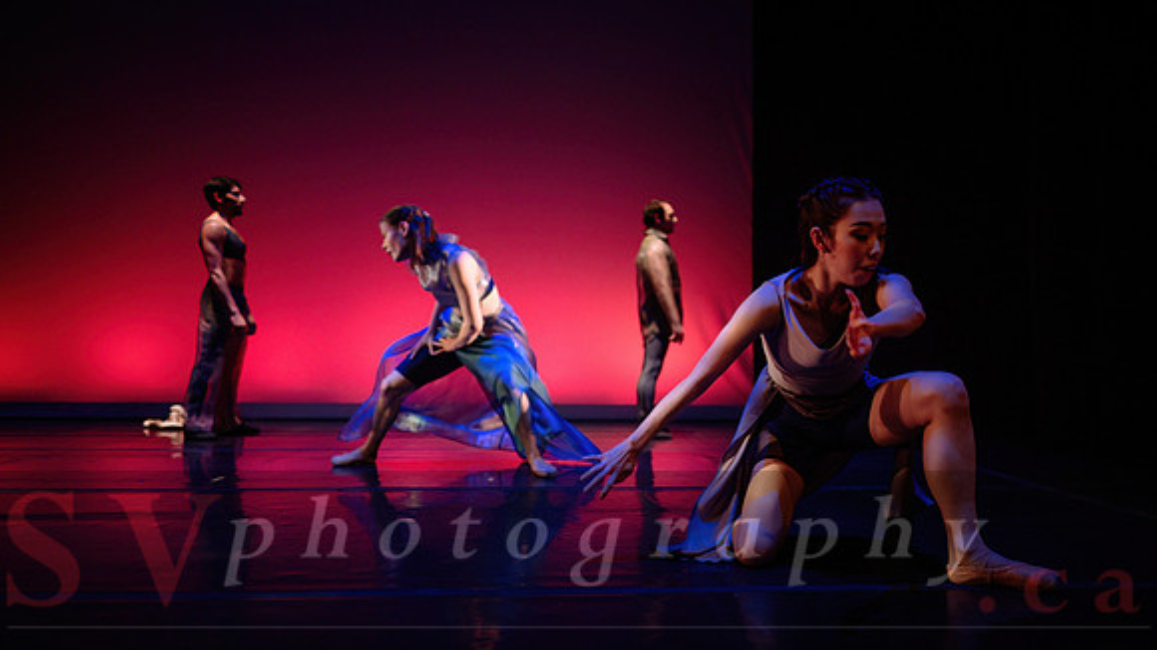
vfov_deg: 41.3
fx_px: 858
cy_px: 392
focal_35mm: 28
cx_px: 644
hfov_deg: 67.8
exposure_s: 1/400
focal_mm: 24
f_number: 1.4
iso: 1000
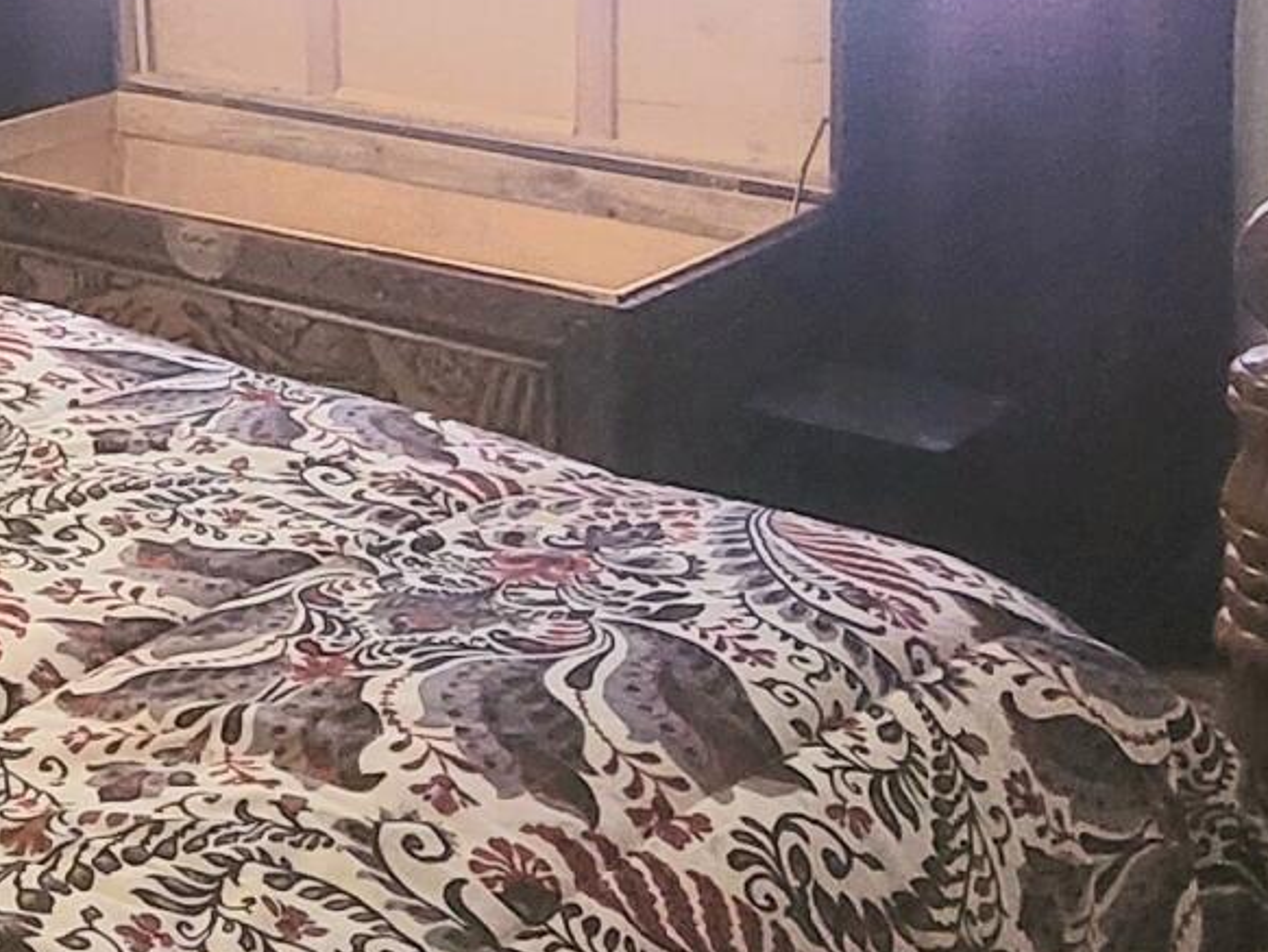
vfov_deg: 20.8
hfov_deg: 24.7
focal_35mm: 67
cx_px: -431
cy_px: -129
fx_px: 2455
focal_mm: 2.2
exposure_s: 1/40
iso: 400
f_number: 2.2
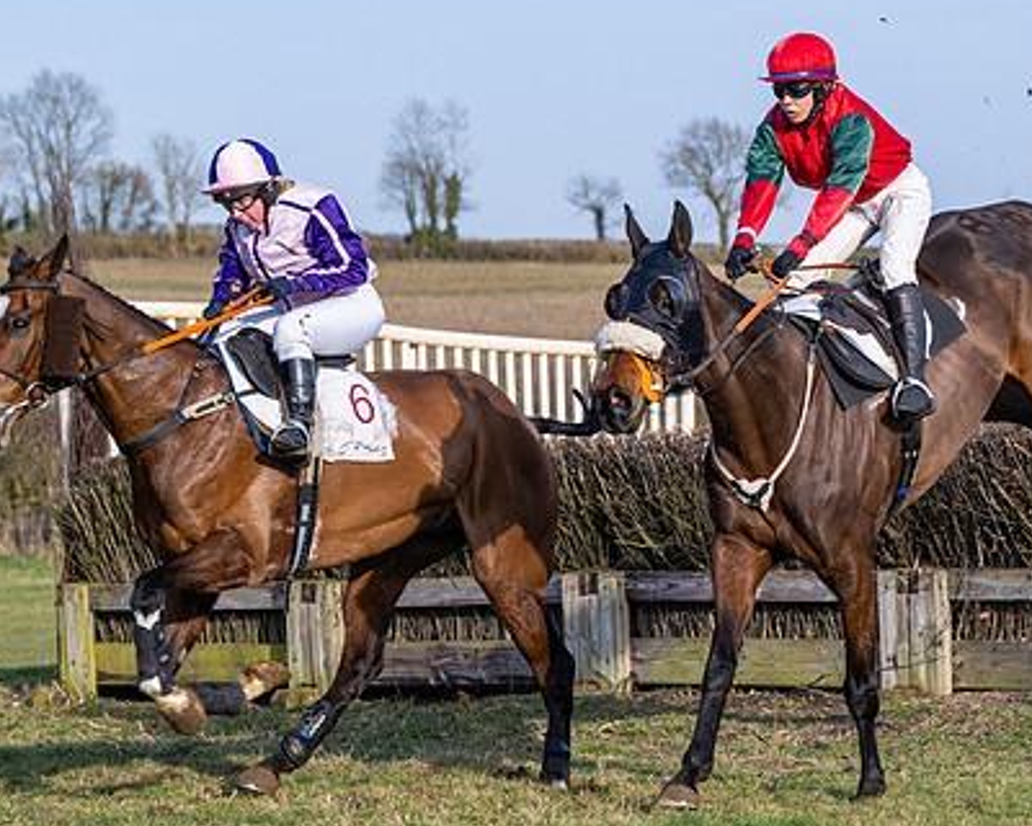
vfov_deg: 10.5
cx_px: 792
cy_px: 352
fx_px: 4490
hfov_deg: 13.1
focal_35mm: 147
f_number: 4
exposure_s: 1/1600
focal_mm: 70
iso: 250
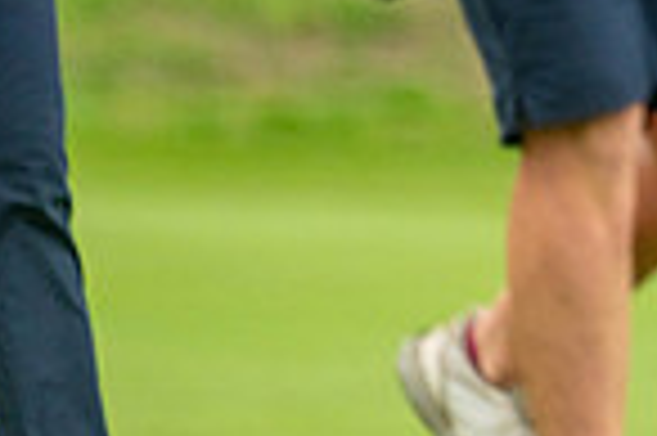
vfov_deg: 1.1
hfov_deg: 1.7
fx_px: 21784
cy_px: -402
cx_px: 1206
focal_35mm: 1195
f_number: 4
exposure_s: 1/2500
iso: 800
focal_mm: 300
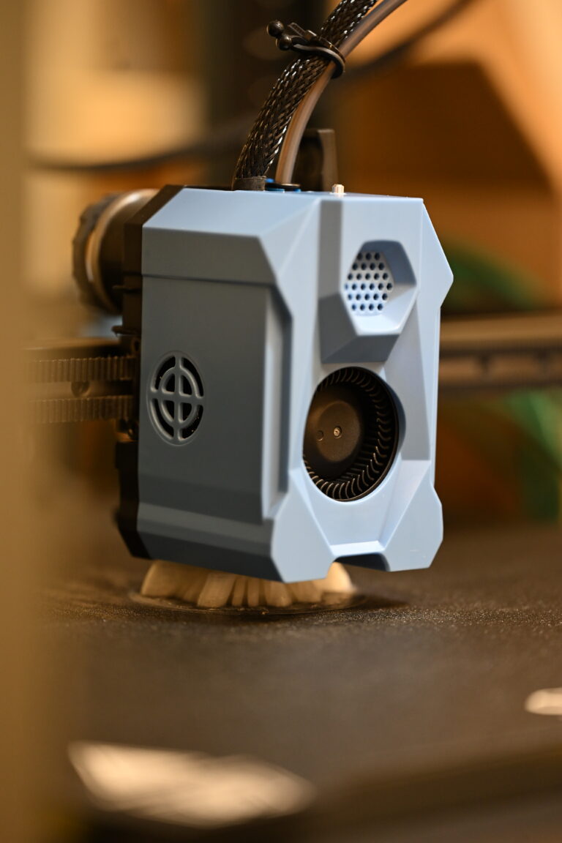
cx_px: 281
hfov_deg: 13.0
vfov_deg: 19.5
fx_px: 2459
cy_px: 422
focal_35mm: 105
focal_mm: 105
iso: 1800
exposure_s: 1/125
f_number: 3.2
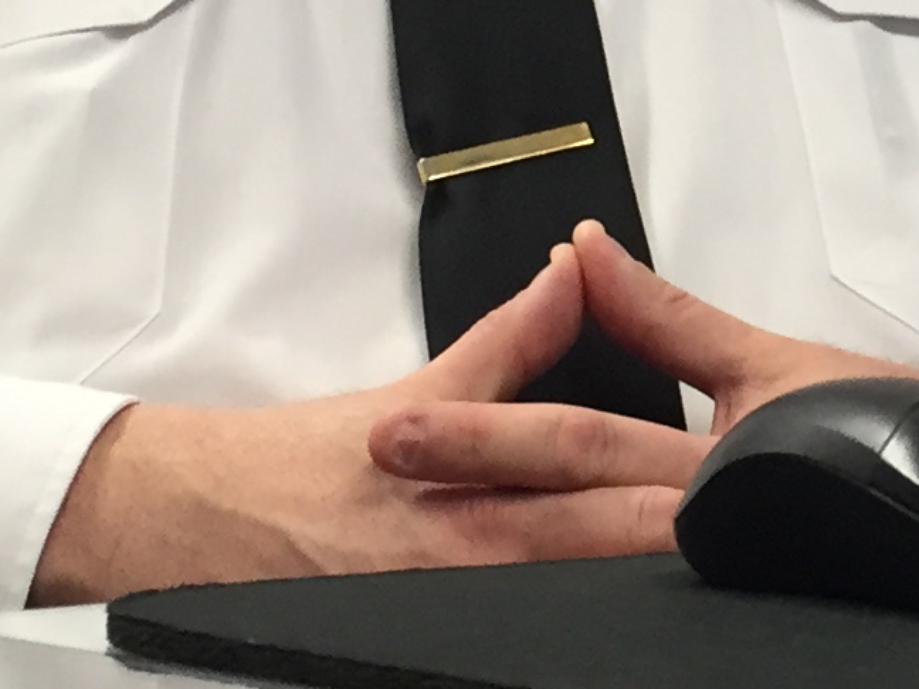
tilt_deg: +4.4
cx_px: 1040
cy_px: -132
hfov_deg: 13.2
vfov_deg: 10.0
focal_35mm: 146
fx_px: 3876
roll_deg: -0.2
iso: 80
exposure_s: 1/30
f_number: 2.2
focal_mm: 4.15
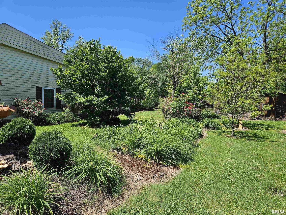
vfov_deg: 58.9
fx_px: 190
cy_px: 108
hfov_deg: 73.9
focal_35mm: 23
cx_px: 143
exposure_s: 1/1406
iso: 25
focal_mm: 5.4
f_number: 1.8
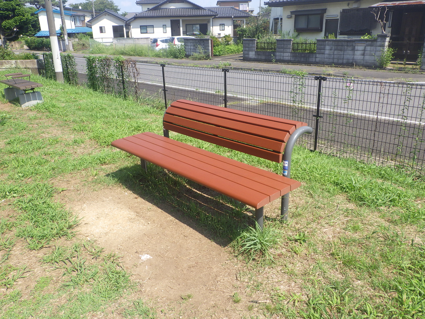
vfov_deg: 49.7
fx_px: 344
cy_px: 160
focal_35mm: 28
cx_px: 212
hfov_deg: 63.4
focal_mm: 5
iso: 125
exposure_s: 1/500
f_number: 4.2
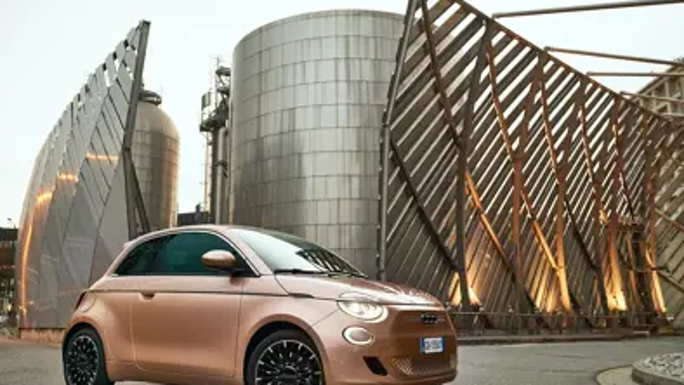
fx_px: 617
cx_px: 340
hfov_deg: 58.0
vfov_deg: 34.7
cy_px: 203
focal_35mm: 34
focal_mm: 32
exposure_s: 1/5
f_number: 4
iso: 320
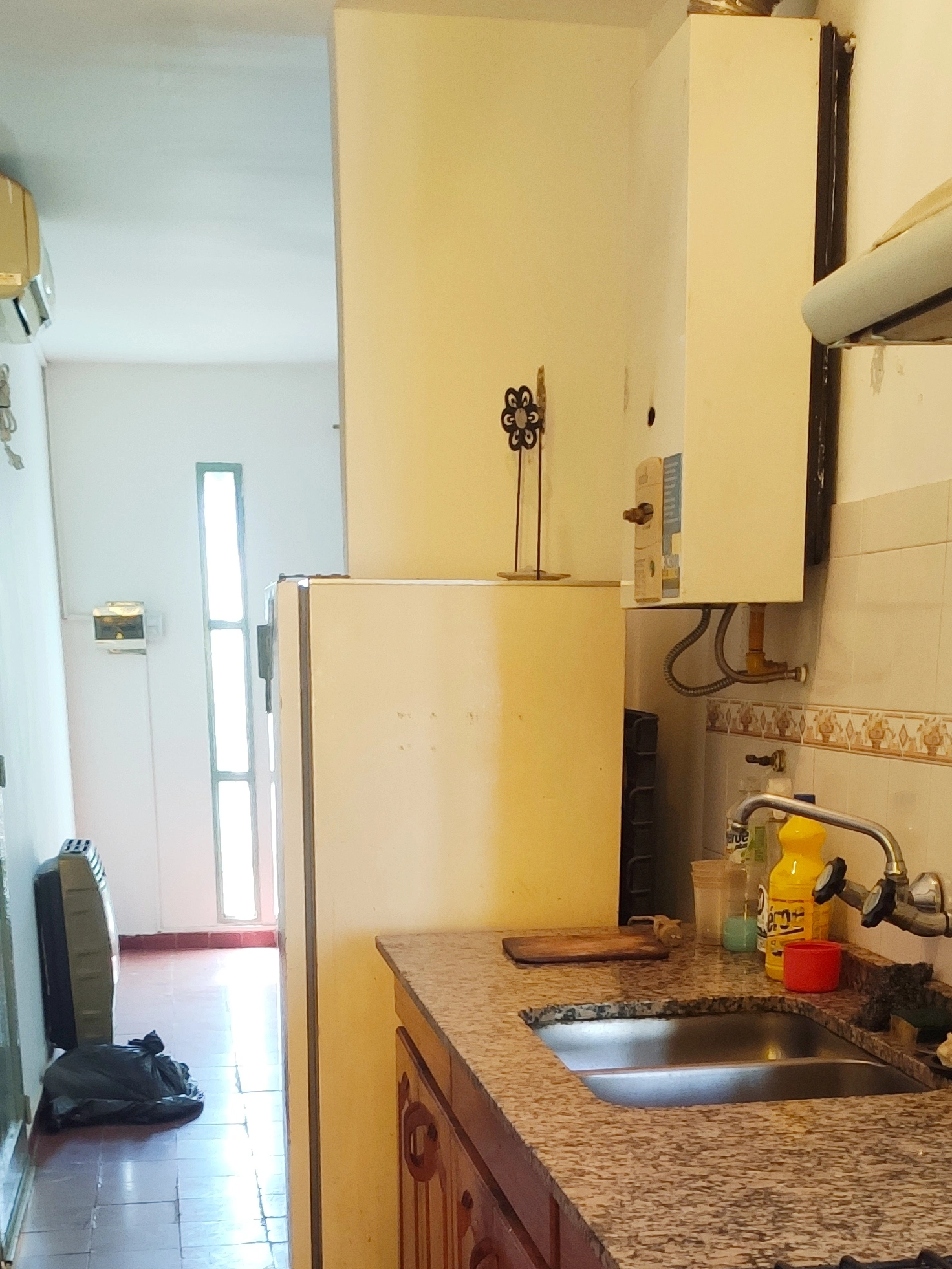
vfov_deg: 33.9
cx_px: 483
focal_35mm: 53
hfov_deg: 27.5
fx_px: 1943
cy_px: 1182
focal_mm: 4.77
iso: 474
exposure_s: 1/33
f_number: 1.75
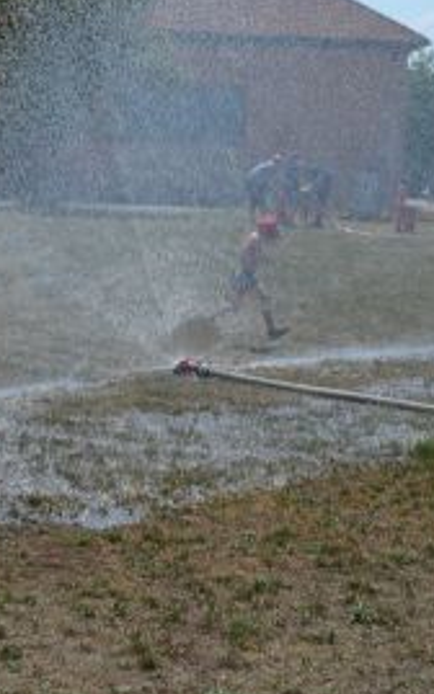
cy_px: 250
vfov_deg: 25.4
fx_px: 1534
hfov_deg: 16.1
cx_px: 269
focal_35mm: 81
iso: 100
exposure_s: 1/320
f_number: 9
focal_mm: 22
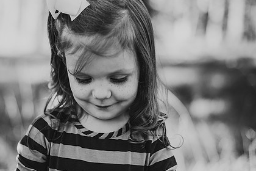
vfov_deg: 19.7
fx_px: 491
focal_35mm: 69
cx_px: 109
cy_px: 67
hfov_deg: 29.2
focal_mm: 50
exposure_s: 1/1250
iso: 200
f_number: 2
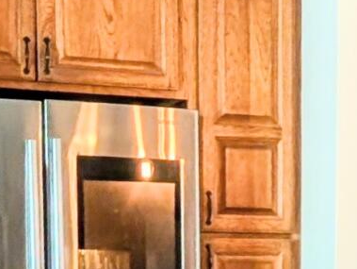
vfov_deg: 15.0
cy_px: 328
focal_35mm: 95
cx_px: 502
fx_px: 981
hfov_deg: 18.7
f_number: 1.7
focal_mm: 2.02
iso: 75
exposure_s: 1/60
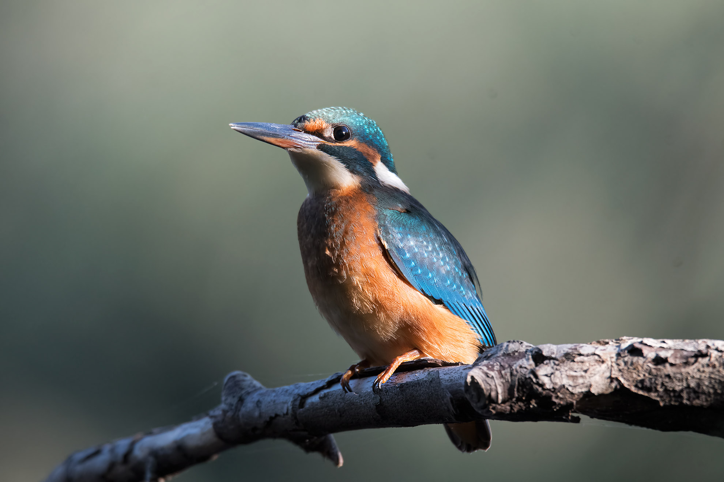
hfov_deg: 2.3
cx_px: 362
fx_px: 18099
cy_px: 241
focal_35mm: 900
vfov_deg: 1.5
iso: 1600
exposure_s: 1/1250
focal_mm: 600
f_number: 6.3
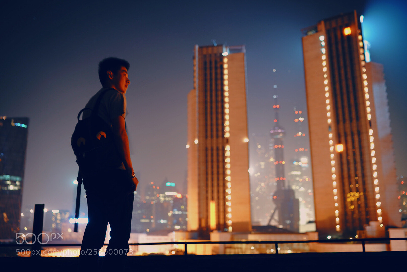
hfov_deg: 54.4
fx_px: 396
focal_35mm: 35
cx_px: 204
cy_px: 136
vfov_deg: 37.9
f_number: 2
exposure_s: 5
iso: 100
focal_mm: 35
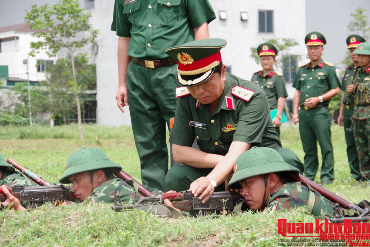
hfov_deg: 17.5
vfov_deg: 11.7
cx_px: 185
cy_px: 124
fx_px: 1203
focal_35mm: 117
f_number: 7.1
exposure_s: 1/250
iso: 200
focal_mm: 78
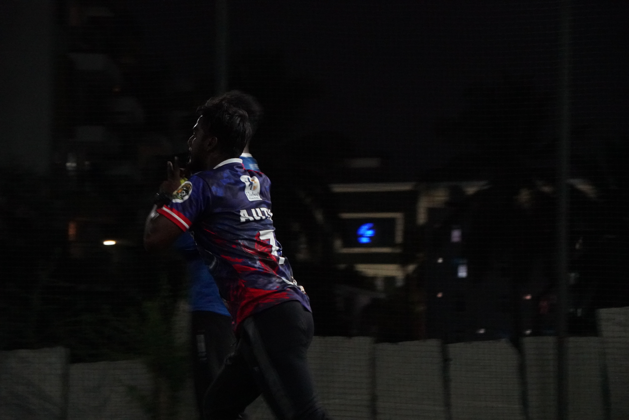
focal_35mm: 117
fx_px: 2044
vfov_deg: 11.7
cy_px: 210
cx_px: 314
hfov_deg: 17.5
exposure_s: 1/125
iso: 8000
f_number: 5.6
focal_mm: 78
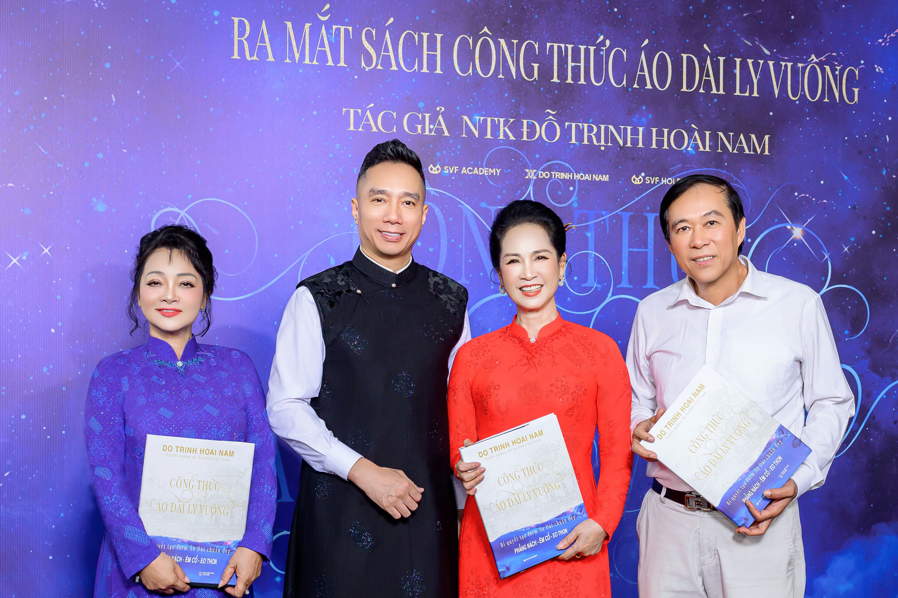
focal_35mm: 47
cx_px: 449
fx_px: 1172
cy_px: 299
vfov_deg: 28.6
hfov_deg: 41.9
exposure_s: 1/200
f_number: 4.5
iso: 500
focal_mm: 31.5
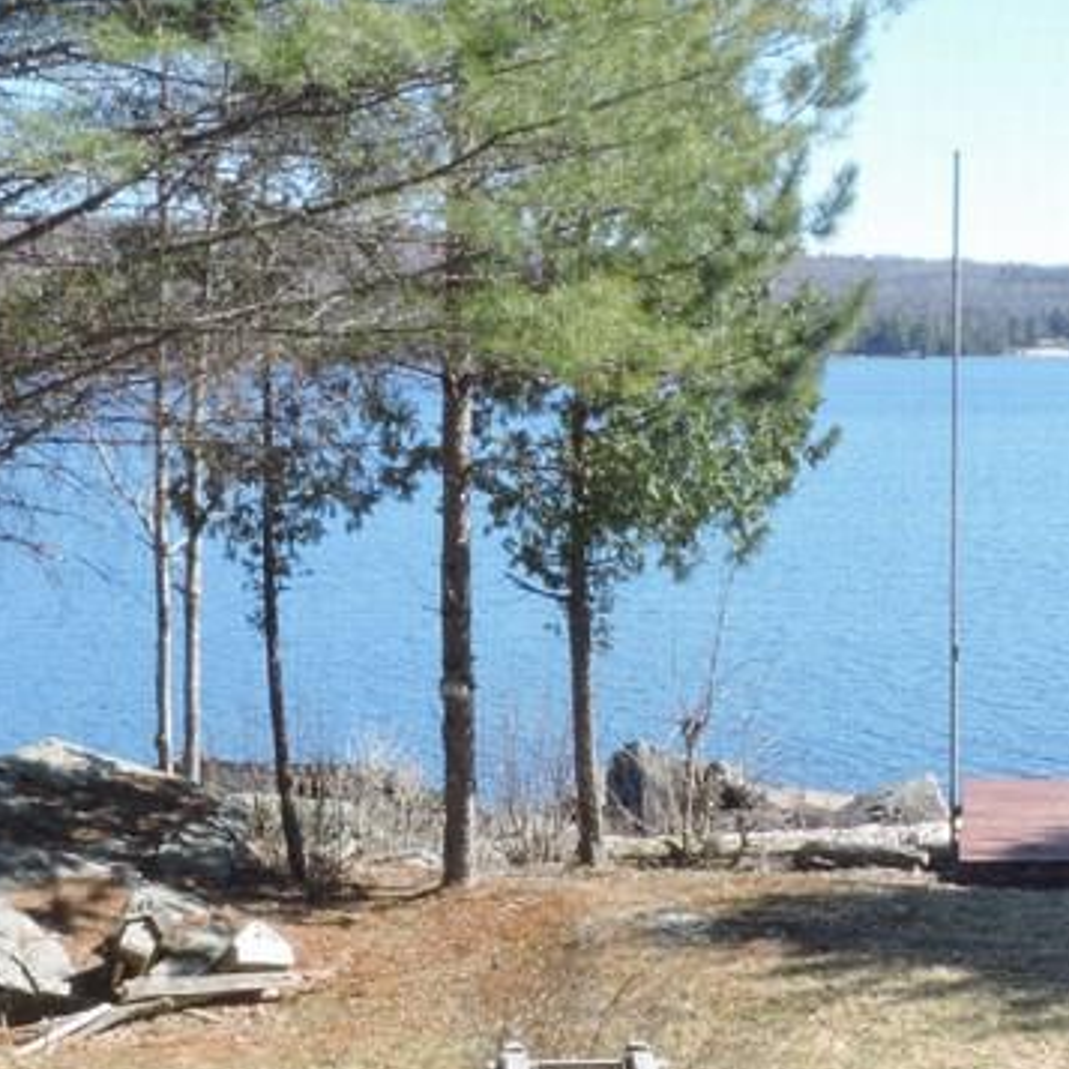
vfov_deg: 22.6
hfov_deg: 22.7
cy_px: 782
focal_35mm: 76
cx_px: 638
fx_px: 2655
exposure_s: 1/60
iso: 100
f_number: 7.8
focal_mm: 5.4
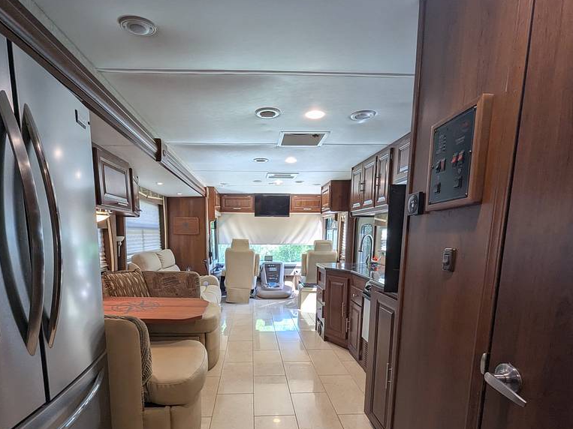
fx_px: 281
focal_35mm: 17
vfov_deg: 73.1
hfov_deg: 90.8
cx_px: 262
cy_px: 276
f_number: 2.2
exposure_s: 1/58.6
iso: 93
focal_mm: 1.95
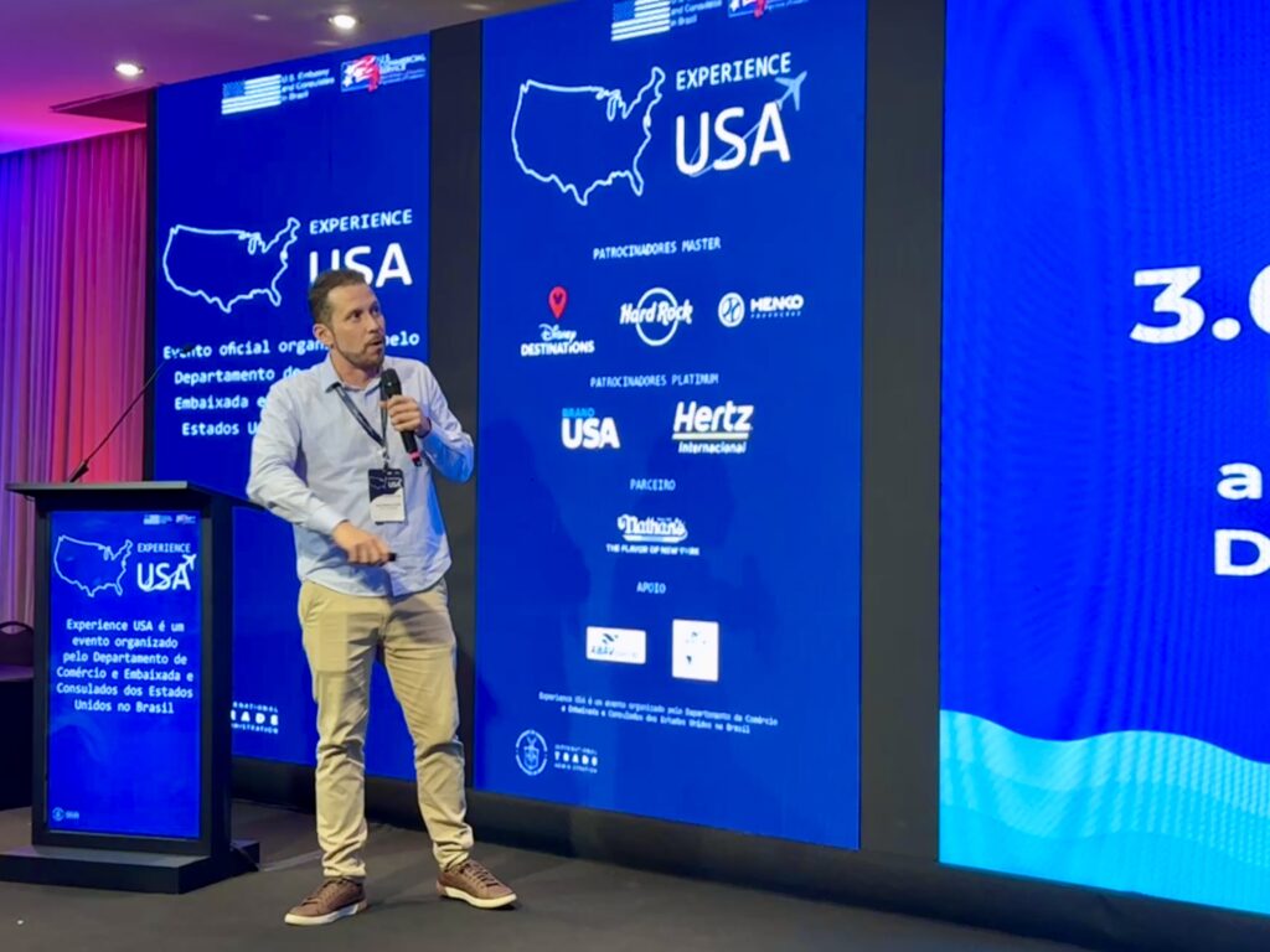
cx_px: 635
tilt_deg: +1.7
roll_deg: -0.9
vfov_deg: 30.3
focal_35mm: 48
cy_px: 476
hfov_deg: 39.7
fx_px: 1761
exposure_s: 1/60
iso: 250
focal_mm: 6.76
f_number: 1.78
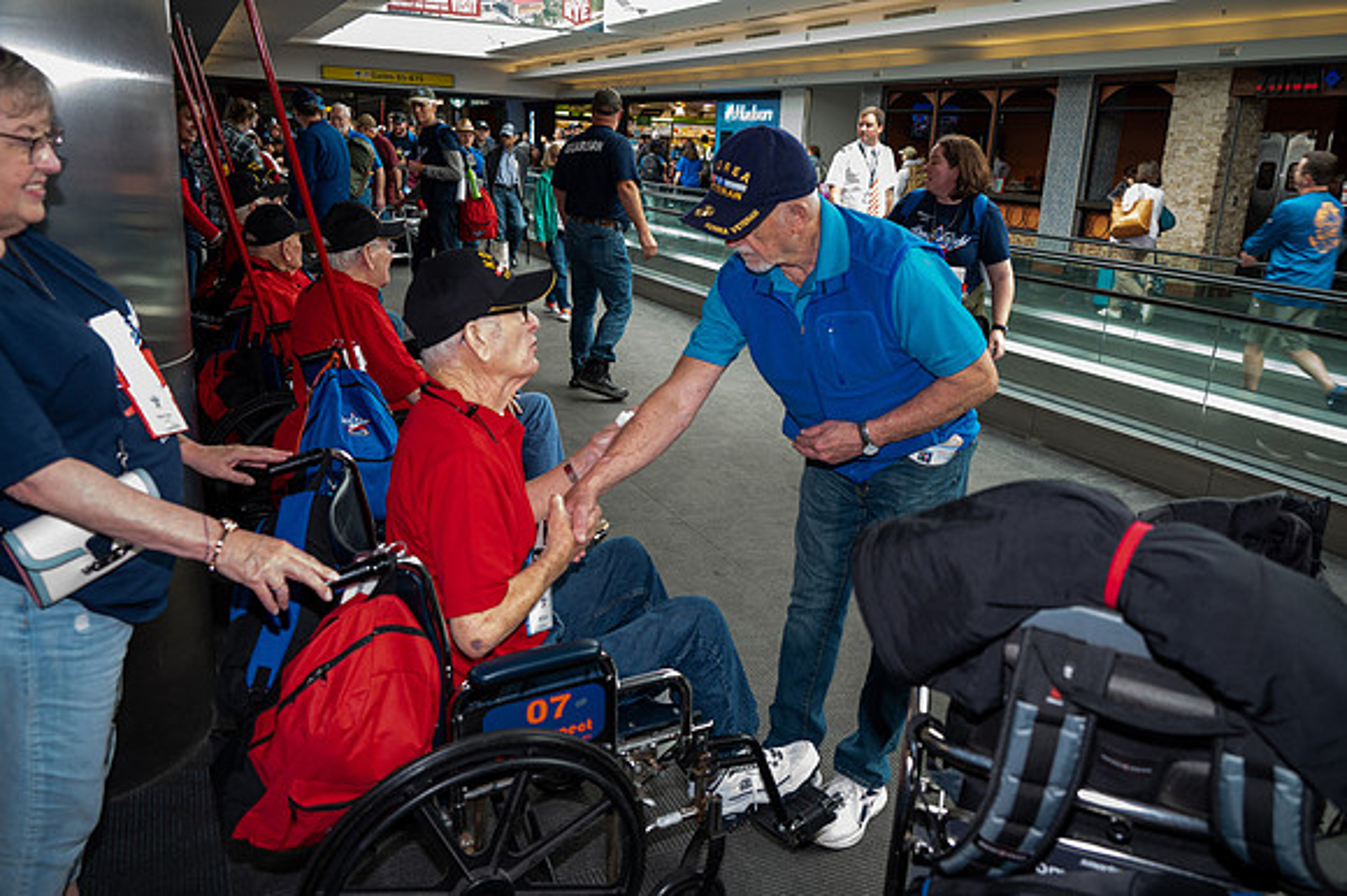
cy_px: 448
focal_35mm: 29
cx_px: 674
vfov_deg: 44.9
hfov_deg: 63.7
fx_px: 1084
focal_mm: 29
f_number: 4.5
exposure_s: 1/80
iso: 1000
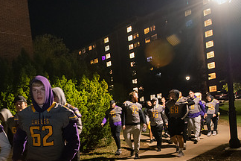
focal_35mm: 34
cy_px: 142
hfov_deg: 53.9
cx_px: 68
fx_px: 228
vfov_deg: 36.7
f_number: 4
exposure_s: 1/30
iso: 4000
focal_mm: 19
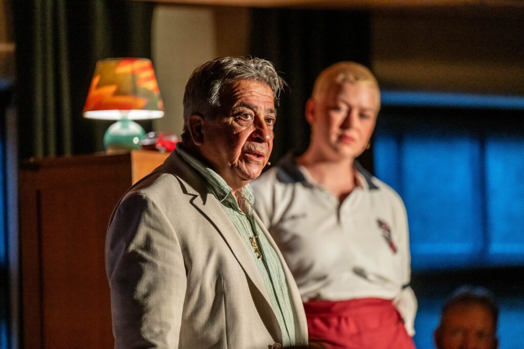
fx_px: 2911
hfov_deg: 10.3
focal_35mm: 200
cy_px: 174
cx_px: 262
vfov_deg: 6.9
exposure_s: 1/160
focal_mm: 200
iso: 3200
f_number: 2.8
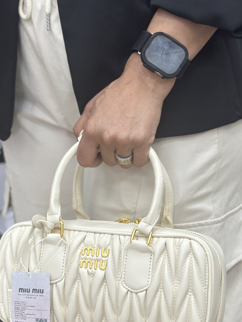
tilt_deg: -15.7
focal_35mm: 93
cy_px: 157
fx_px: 867
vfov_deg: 21.1
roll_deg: +4.2
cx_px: 91
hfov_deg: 15.9
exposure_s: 1/109
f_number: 1.78
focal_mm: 6.86
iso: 64
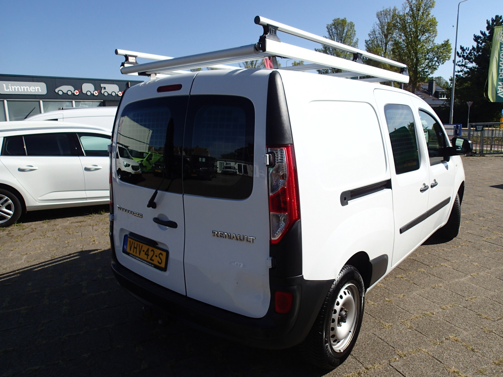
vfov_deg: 54.9
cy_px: 188
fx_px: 363
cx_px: 252
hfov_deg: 69.4
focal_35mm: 25
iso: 100
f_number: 8
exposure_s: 1/250
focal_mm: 4.5
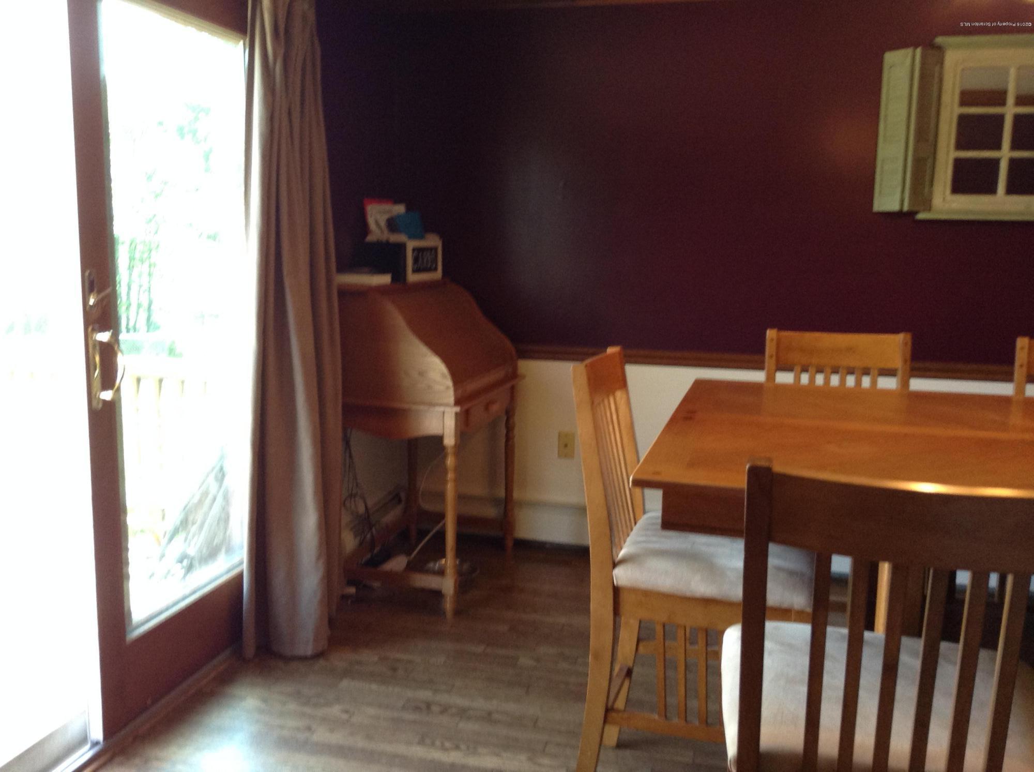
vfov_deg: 42.8
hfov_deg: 55.4
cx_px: 517
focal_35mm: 33
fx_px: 984
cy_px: 386
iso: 80
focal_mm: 3.3
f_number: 2.4
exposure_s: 1/24
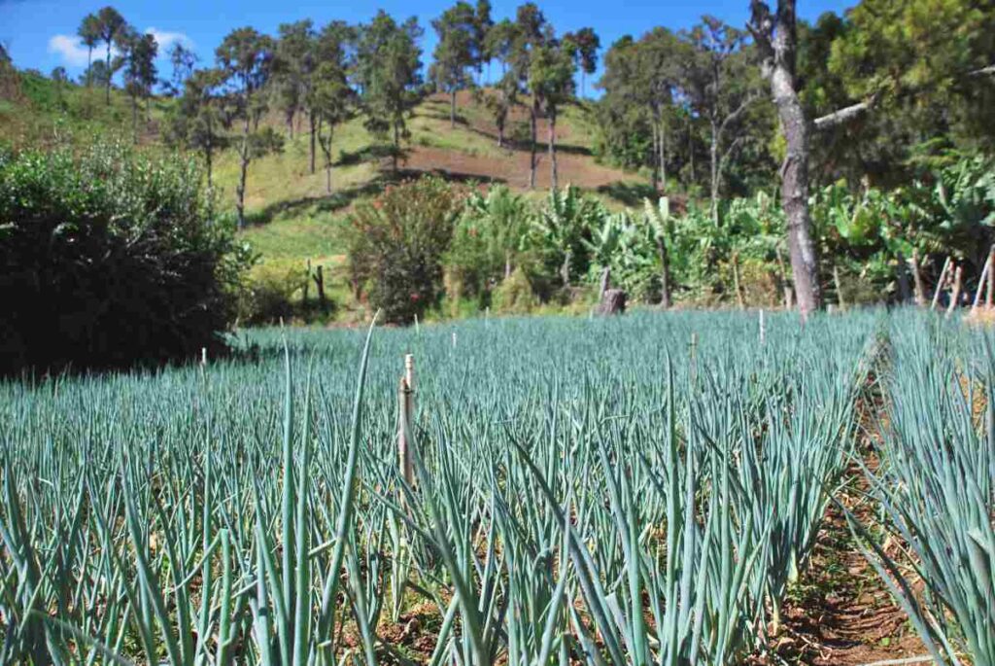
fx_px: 1079
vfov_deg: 34.3
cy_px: 333
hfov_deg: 49.5
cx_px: 498
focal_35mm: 39
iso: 100
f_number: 4
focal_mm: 26
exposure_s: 1/640
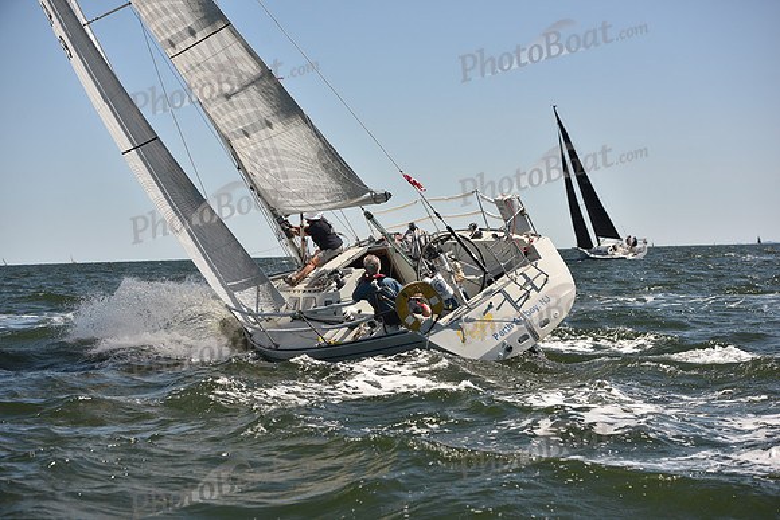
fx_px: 1517
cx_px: 390
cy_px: 260
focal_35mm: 70
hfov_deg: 28.8
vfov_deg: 19.5
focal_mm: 70
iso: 250
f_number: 4.5
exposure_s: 1/1250
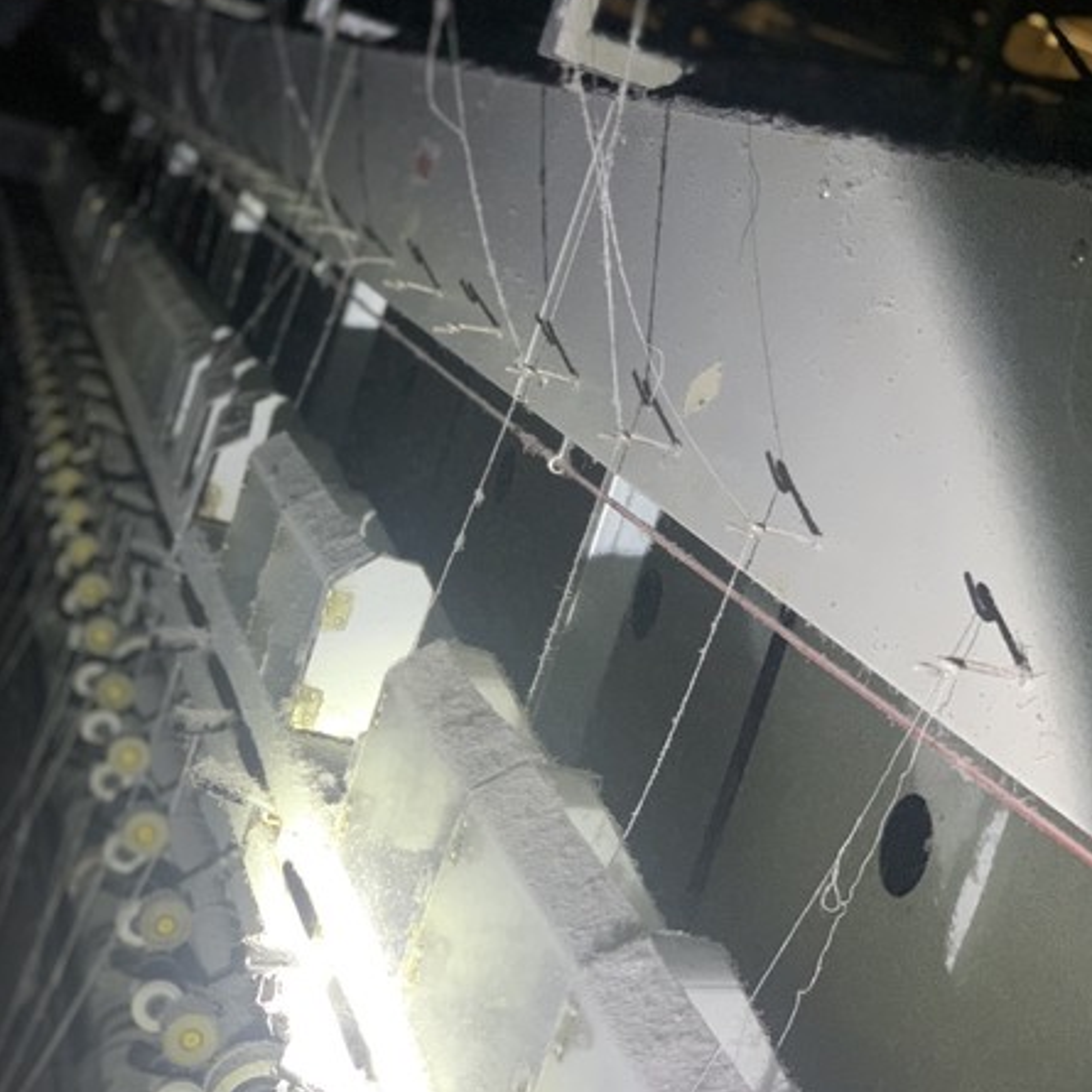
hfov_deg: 27.7
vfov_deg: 27.7
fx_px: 2213
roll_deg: -18.1
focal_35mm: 62
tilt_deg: -6.6
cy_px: 464
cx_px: 547
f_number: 2.4
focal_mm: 6
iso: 500
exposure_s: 1/30
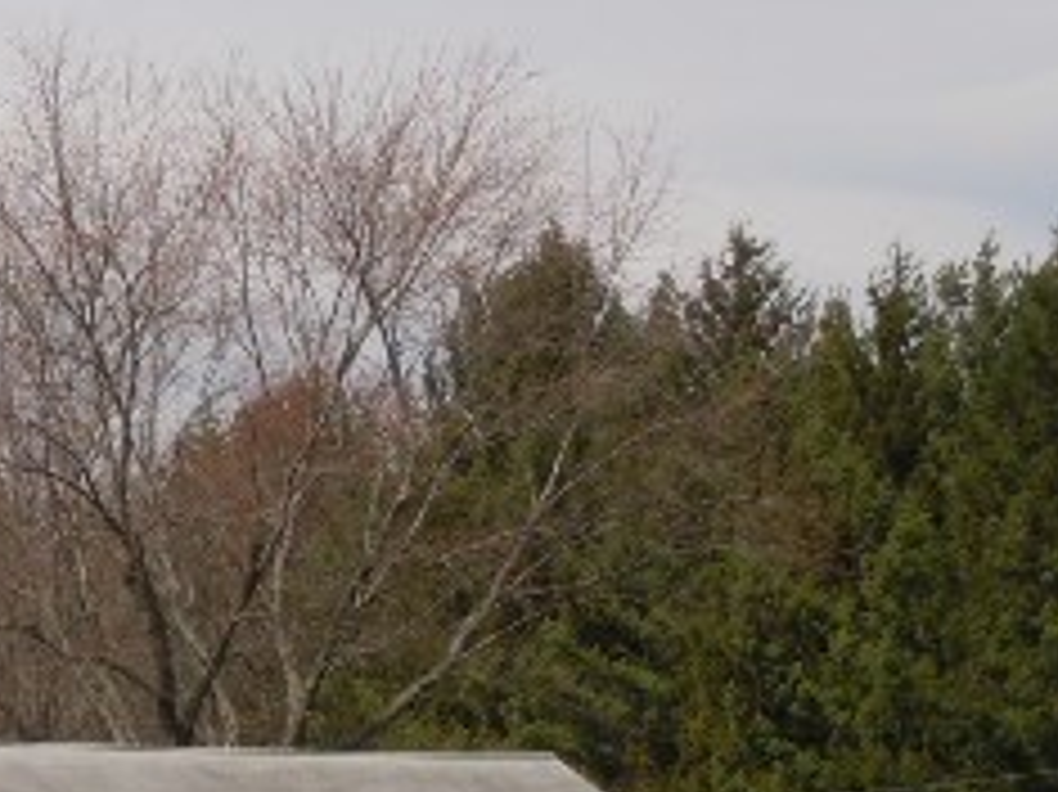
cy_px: 855
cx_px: -360
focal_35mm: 185
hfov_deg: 10.4
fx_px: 5651
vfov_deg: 8.0
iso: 100
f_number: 4.1
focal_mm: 12.2
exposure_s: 1/1000
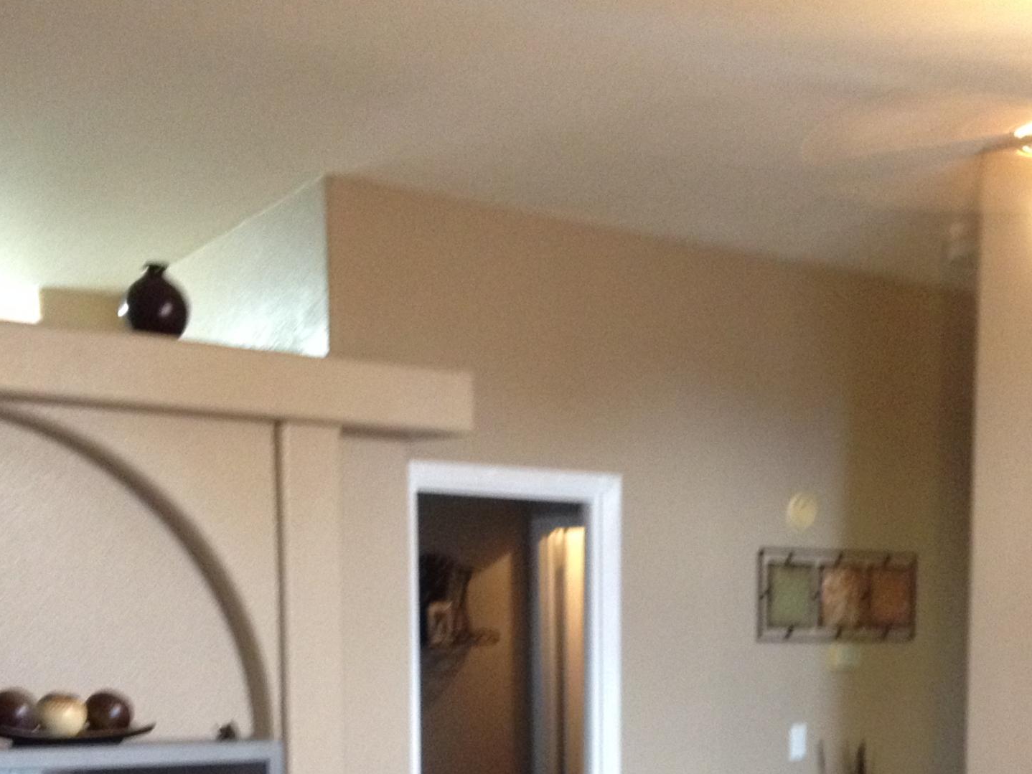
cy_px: 801
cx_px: 650
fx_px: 2177
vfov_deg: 19.5
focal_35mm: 73
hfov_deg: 26.6
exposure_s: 1/20
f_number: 2.4
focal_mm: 4.28
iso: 320
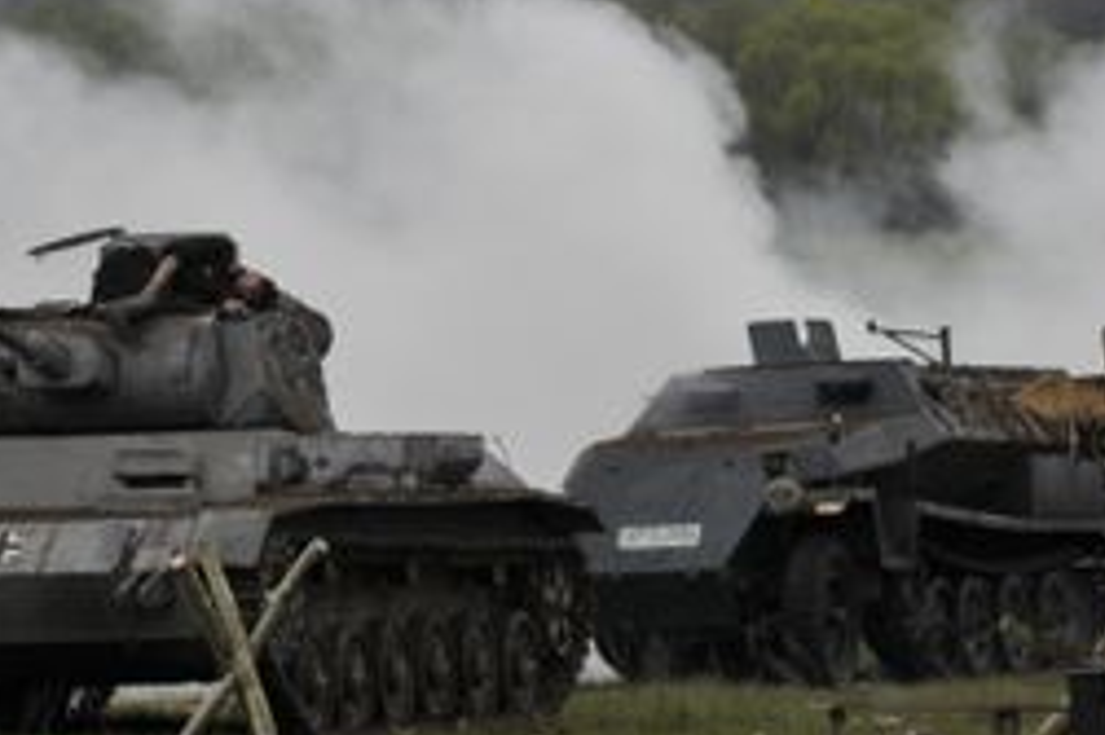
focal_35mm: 565
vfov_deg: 2.4
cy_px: 189
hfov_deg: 3.6
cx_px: -251
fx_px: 17343
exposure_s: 1/800
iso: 200
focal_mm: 135
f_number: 4
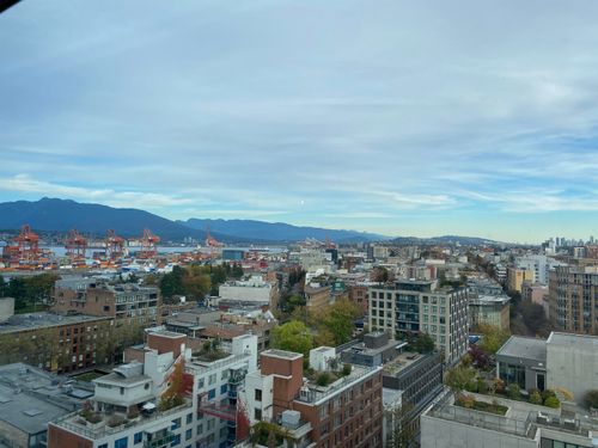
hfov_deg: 67.3
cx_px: 299
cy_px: 224
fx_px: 449
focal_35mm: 26
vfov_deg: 53.1
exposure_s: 1/1206
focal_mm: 4.25
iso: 32
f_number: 1.8
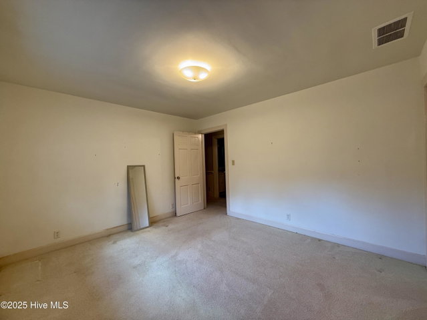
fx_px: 173
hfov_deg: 102.0
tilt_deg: +0.2
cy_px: 160
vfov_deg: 85.7
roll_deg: +1.7
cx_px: 214
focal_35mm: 14
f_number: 2.2
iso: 200
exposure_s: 1/60
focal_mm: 2.22
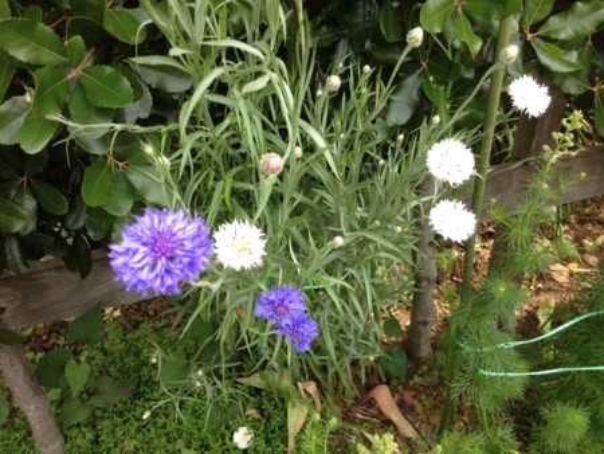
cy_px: 227
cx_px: 302
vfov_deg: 40.7
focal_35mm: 35
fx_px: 611
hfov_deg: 52.6
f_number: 2.4
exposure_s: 1/190
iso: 64
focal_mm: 4.28
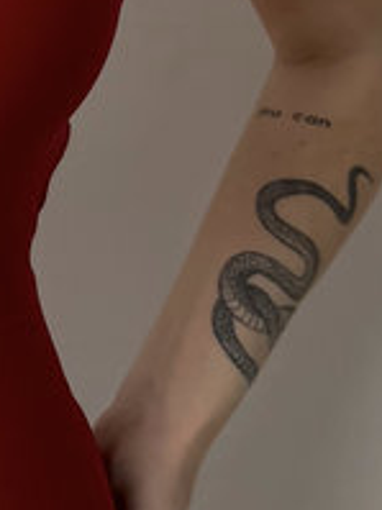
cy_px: 28
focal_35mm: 145
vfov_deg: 13.5
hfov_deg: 9.9
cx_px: -195
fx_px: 2136
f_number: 1.78
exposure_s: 1/355
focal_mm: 6.76
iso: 80
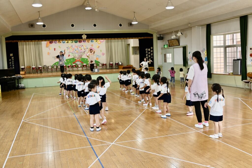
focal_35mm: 36
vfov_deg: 36.9
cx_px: 126
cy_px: 84
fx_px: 252
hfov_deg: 53.1
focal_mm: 24
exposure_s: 1/200
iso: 400
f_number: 4
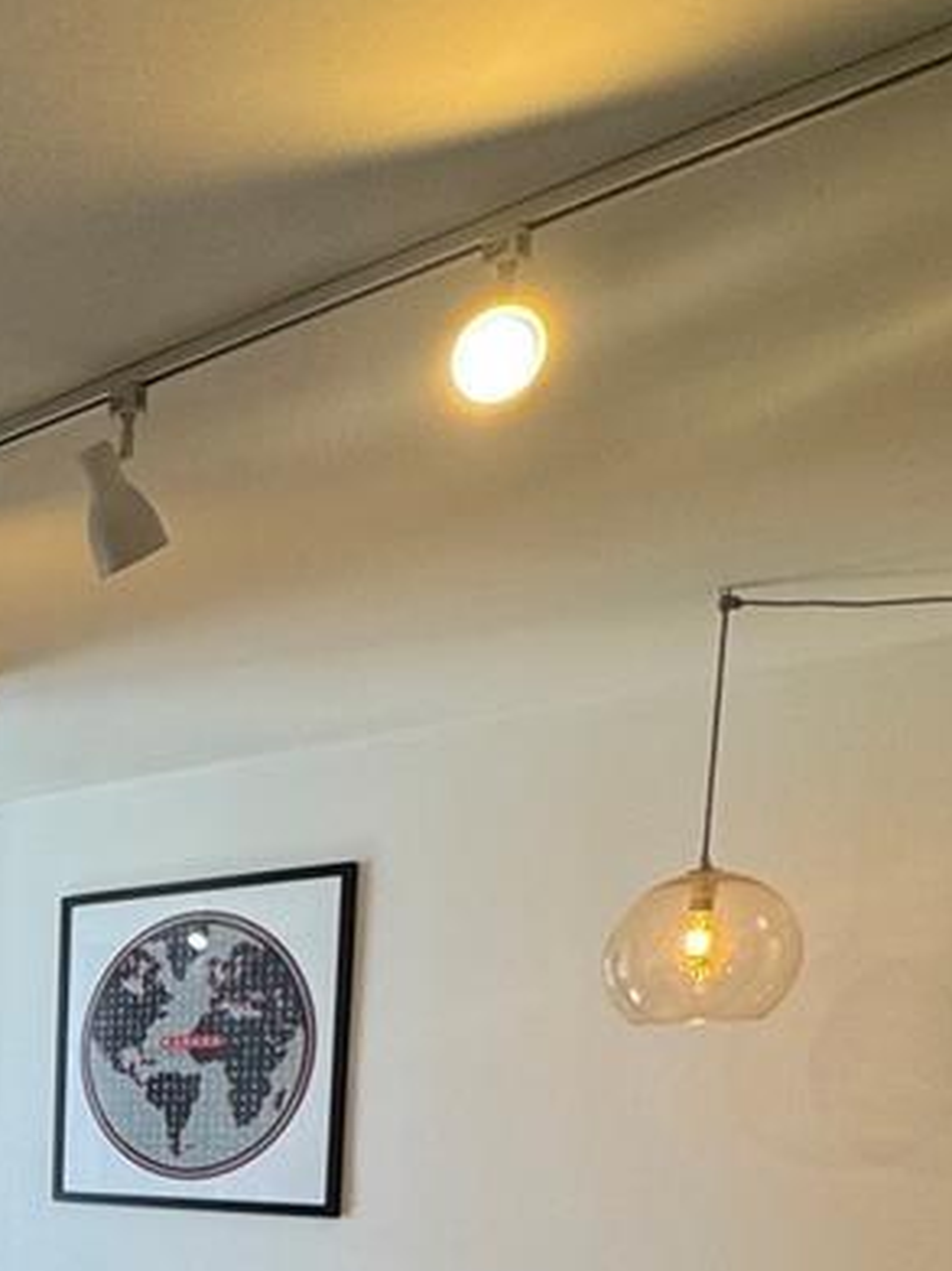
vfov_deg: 38.5
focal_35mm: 43
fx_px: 1578
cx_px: -328
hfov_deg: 27.3
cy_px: 1297
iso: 100
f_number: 2.2
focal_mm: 2.22
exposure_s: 1/120
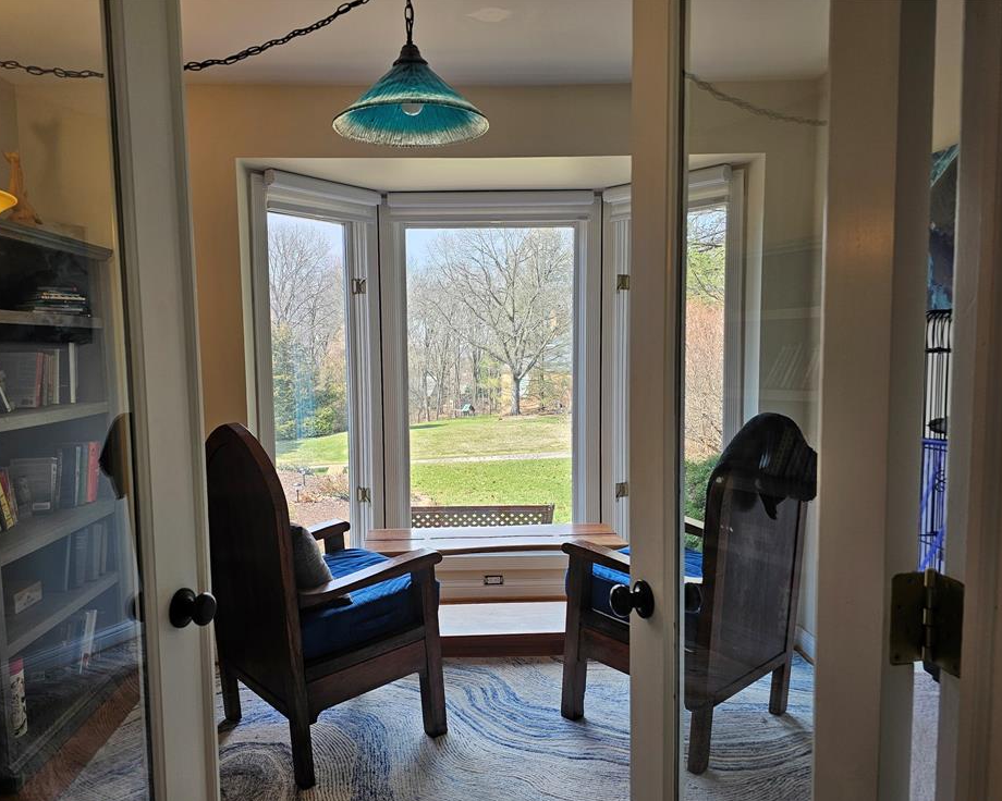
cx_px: 472
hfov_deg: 68.0
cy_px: 414
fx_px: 741
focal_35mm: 25
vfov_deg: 56.8
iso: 25
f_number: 1.7
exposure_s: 1/120
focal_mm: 6.3
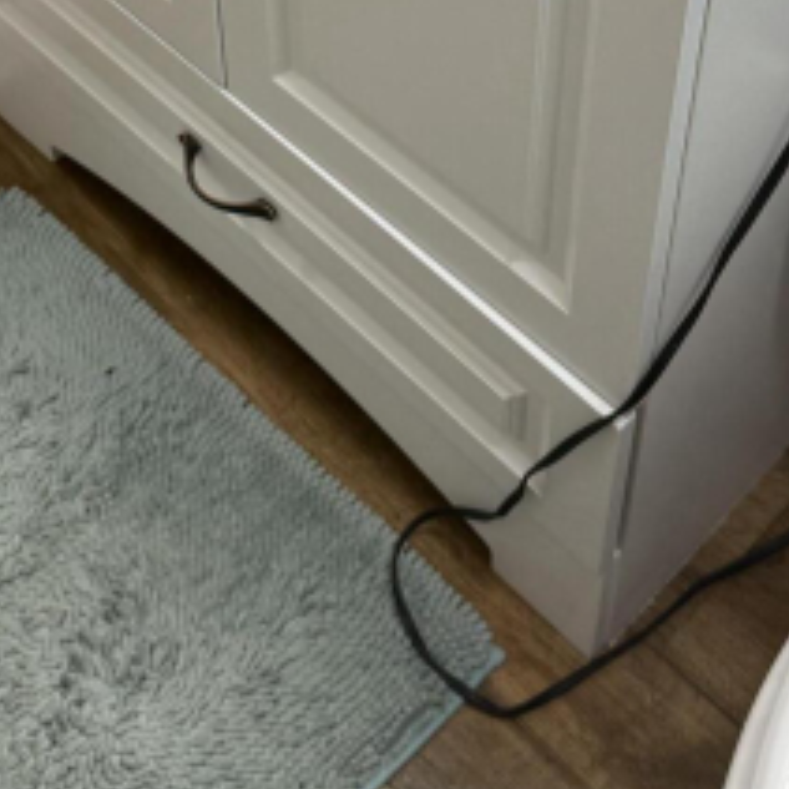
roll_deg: -2.0
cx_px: 467
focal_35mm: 67
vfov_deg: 23.6
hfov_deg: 25.7
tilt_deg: -41.1
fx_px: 1728
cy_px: -144
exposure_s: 1/60
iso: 160
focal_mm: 6.76
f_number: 1.78
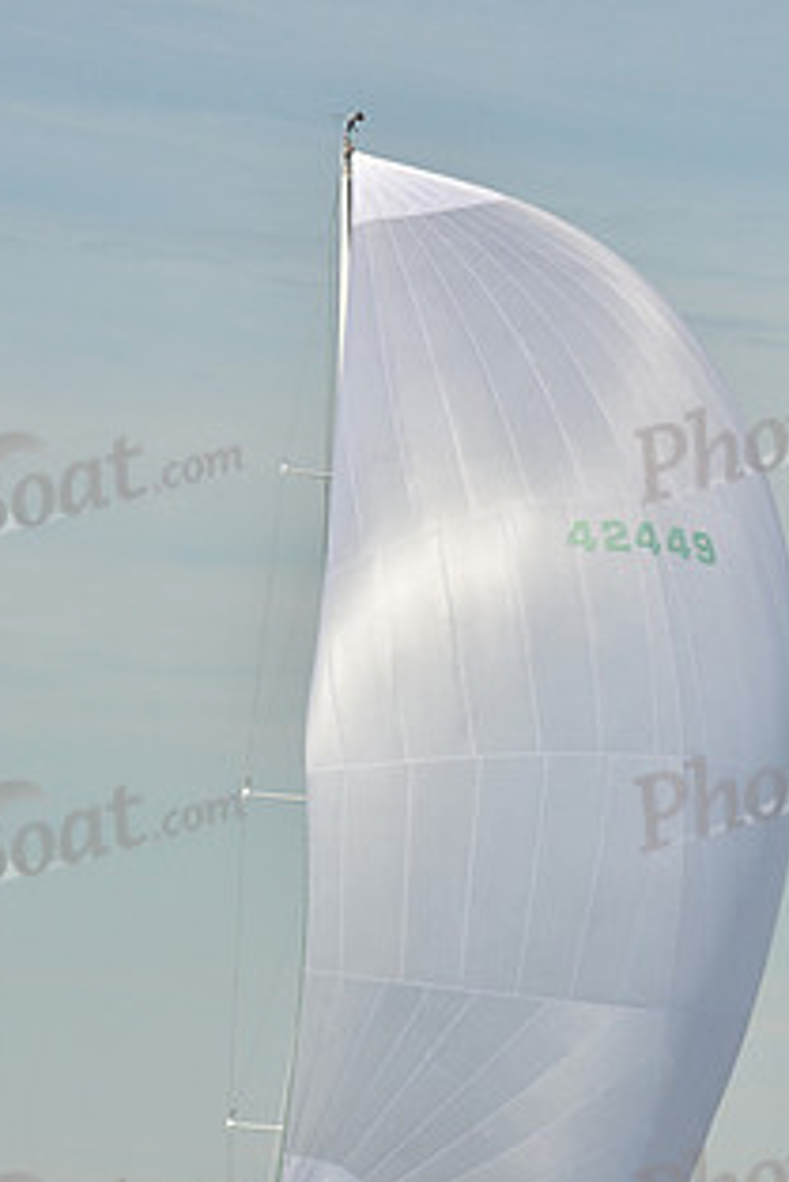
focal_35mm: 371
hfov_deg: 3.7
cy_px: 1005
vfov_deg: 5.5
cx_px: 440
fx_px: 12182
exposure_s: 1/640
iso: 320
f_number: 14
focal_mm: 200
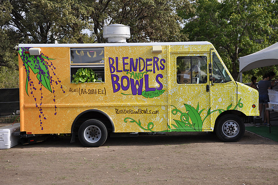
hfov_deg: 35.1
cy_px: 92
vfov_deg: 23.7
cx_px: 139
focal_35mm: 57
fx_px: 440
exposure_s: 1/160
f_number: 6.3
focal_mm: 38
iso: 200
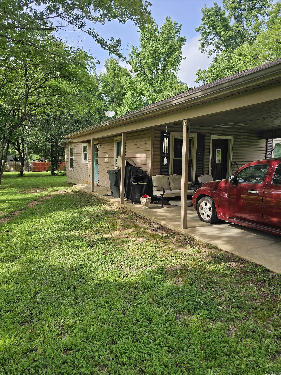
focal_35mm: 23
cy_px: 188
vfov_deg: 73.9
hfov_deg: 58.9
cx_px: 140
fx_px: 249
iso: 12
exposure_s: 1/180
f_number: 1.7
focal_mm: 6.3
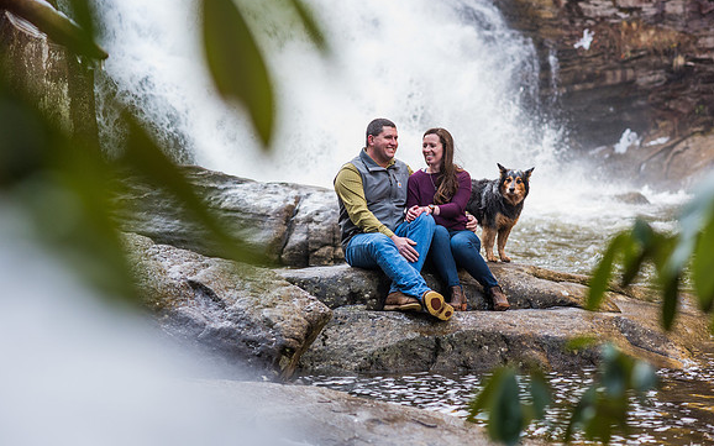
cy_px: 221
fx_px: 1693
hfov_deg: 23.8
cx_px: 357
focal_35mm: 87
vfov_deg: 15.0
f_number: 2.8
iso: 800
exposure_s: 1/320
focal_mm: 85
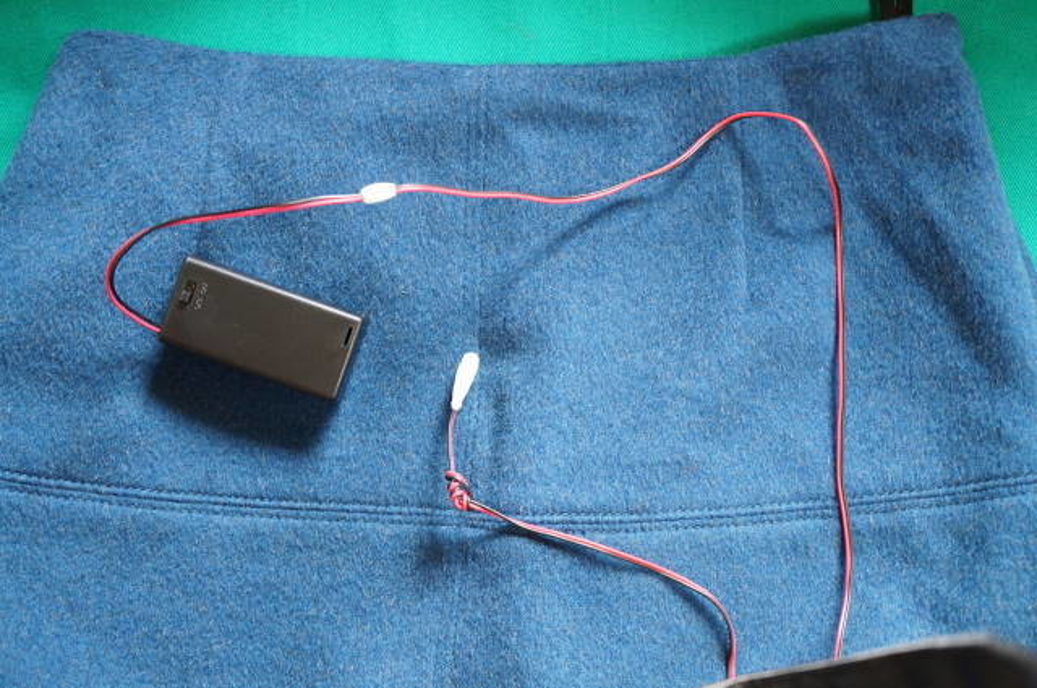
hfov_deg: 43.7
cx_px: 518
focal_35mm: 45
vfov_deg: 29.8
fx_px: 1295
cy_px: 344
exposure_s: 1/50
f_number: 3.5
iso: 1600
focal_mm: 30
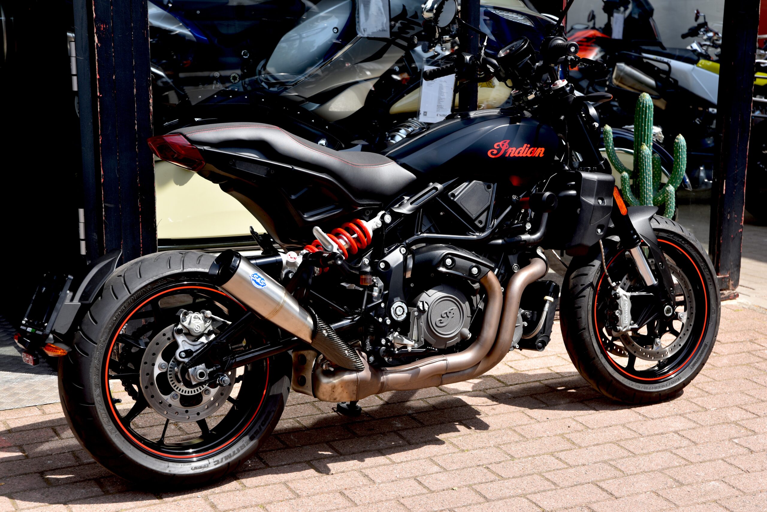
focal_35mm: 65
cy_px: 256
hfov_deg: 30.9
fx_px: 1385
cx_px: 384
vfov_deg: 20.9
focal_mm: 65
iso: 100
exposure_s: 1/160
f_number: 6.3
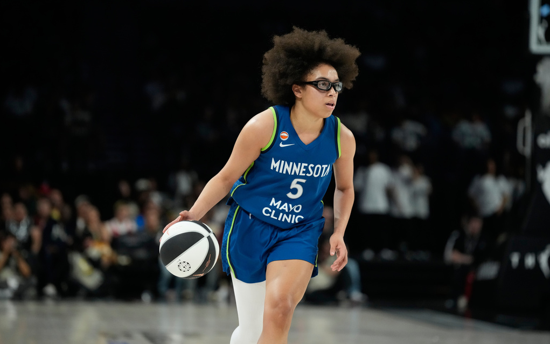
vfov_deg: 7.1
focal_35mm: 184
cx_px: 275
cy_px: 168
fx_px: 2758
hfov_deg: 11.4
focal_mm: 180
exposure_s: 1/2000
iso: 5000
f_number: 3.2
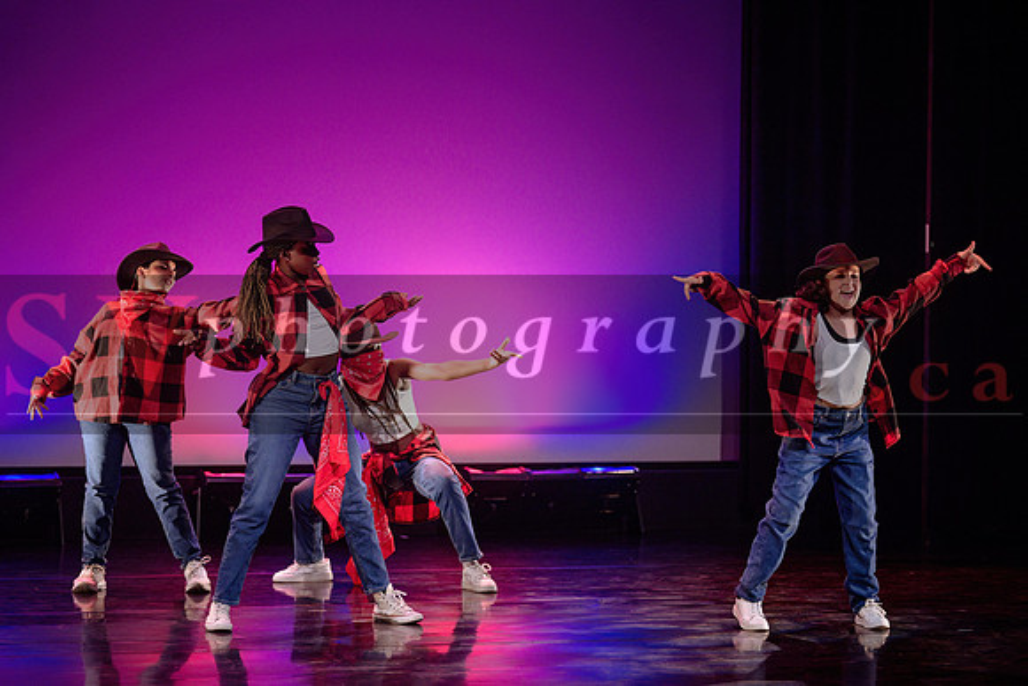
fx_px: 3727
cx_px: 528
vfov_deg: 10.5
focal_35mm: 131
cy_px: 341
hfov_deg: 15.7
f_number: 2.8
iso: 1600
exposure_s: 1/250
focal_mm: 125
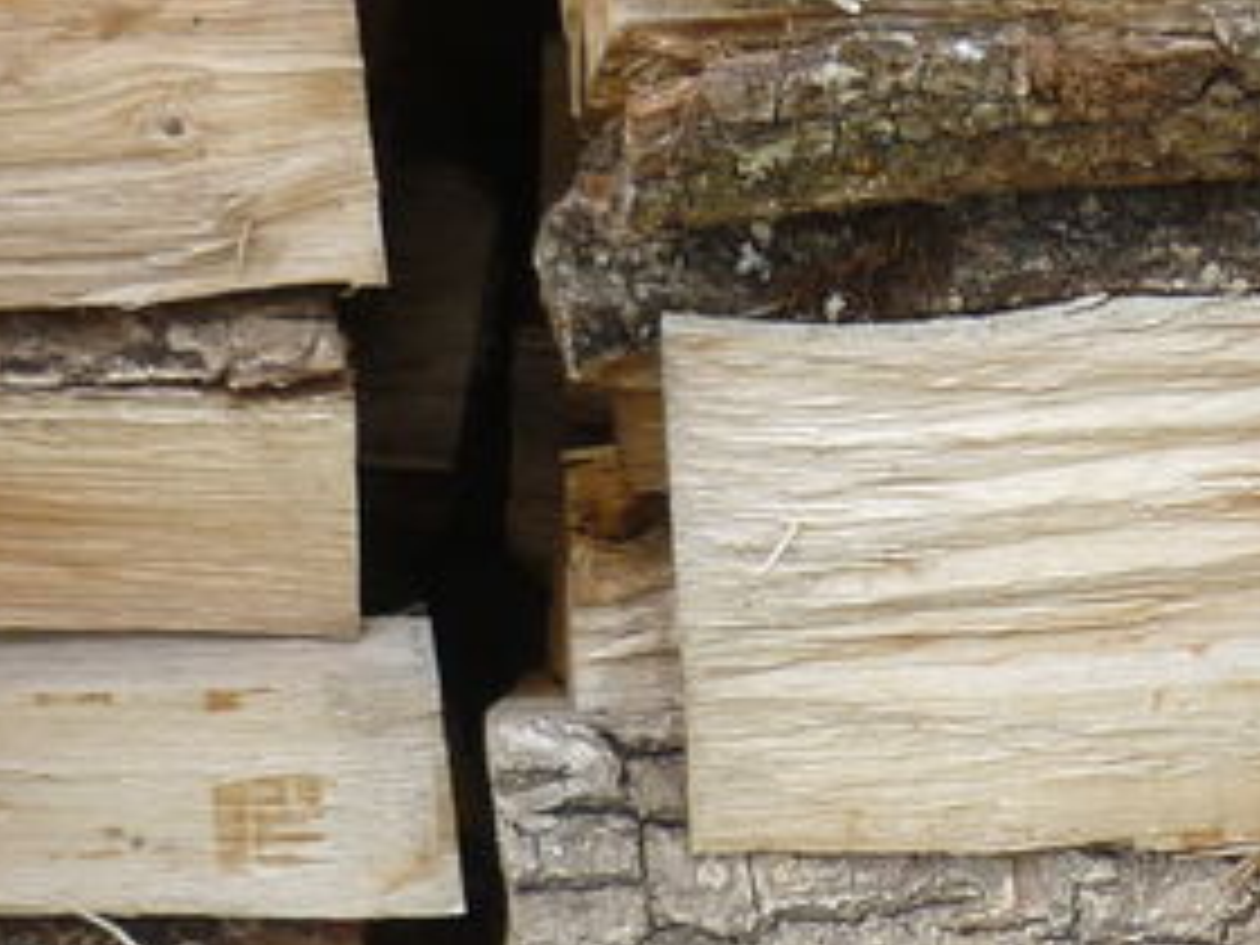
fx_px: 4295
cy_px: 423
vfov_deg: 12.6
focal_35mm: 118
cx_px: 1436
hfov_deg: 16.1
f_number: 2.8
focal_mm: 5.5
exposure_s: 1/400
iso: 80
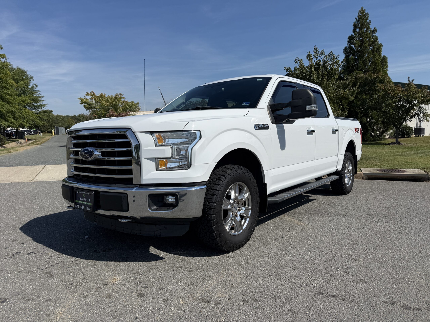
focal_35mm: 24
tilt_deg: -4.9
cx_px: 215
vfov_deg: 56.8
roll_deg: +1.5
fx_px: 298
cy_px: 161
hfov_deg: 71.6
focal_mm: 6.76
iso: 80
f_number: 1.78
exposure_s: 1/9091
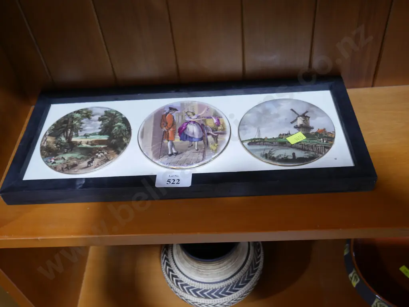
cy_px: 154
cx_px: 204
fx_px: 449
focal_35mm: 38
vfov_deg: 37.8
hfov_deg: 49.0
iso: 640
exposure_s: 1/60
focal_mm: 19
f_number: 5
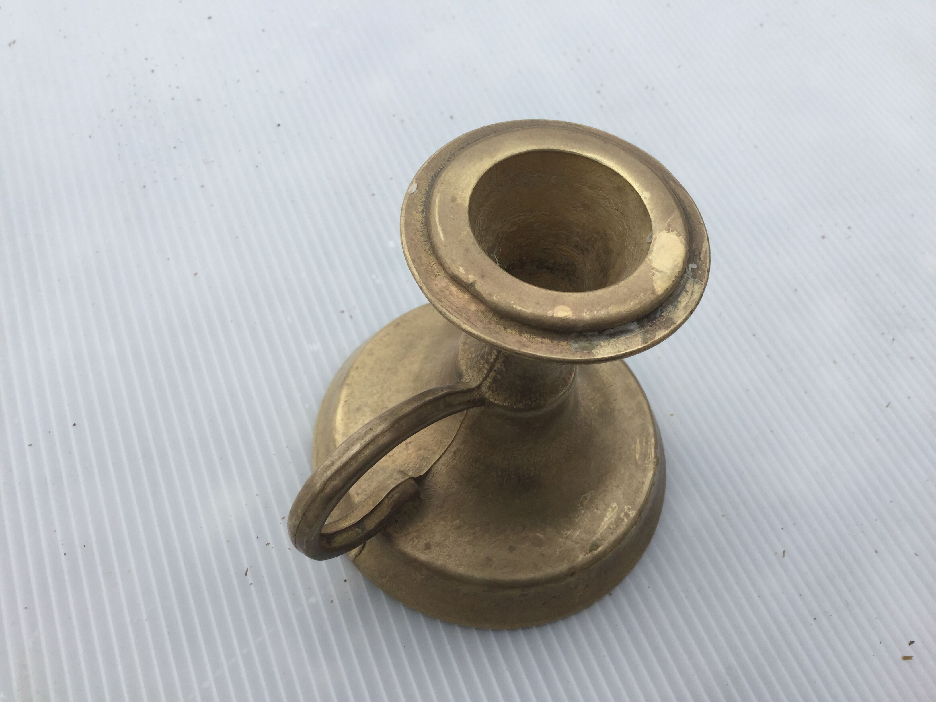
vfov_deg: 45.4
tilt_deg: -58.5
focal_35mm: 31
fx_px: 838
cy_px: 351
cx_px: 468
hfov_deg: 58.4
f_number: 2.4
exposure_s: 1/769
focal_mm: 3.3
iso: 25
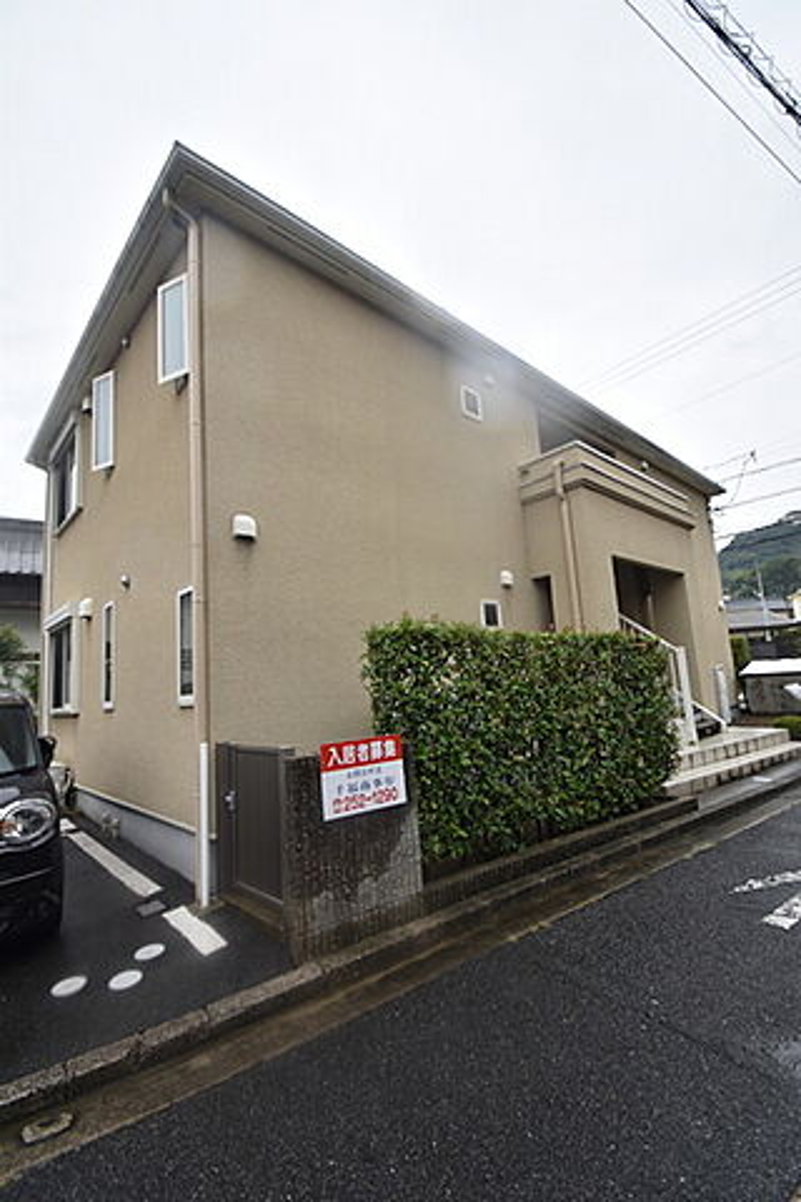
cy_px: 601
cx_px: 400
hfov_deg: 77.3
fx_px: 501
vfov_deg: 100.4
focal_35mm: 15
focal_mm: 10
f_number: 5.6
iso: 100
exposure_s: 1/125
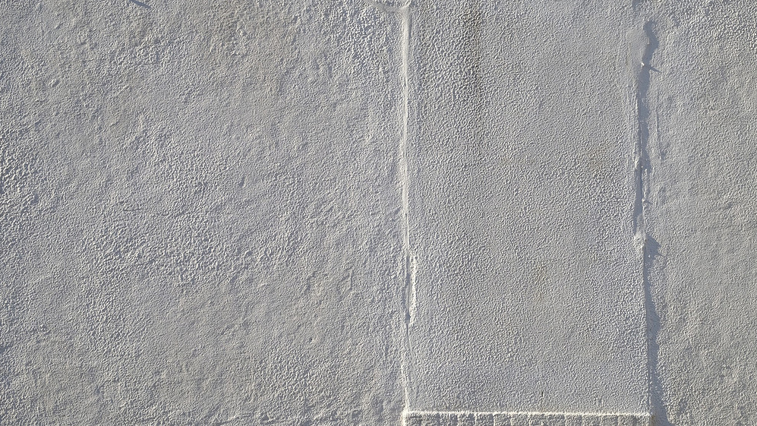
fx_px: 1044
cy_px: 194
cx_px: 383
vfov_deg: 23.1
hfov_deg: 39.9
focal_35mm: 52
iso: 200
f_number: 13
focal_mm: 30.2
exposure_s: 1/180
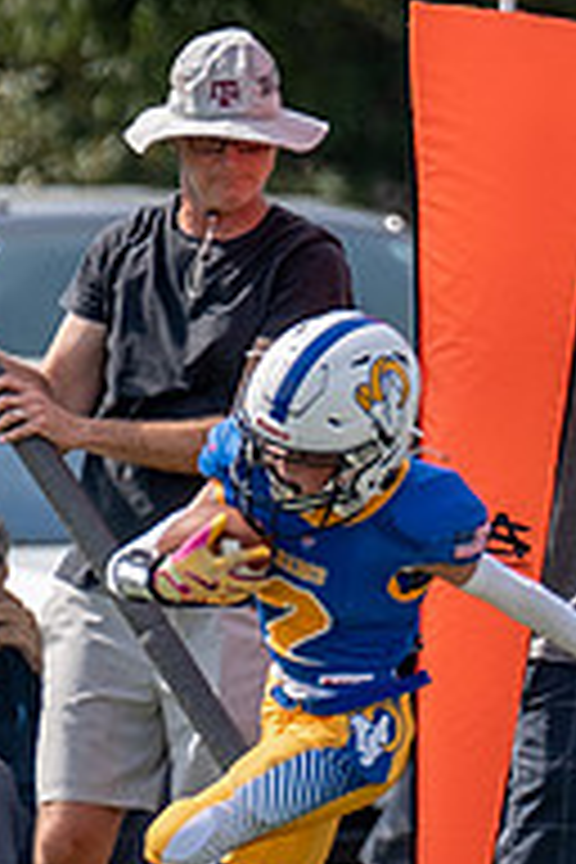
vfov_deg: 1.4
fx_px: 35445
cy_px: 760
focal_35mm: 1477
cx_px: 399
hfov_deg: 0.9
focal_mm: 200
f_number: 3.2
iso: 100
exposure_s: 1/2000
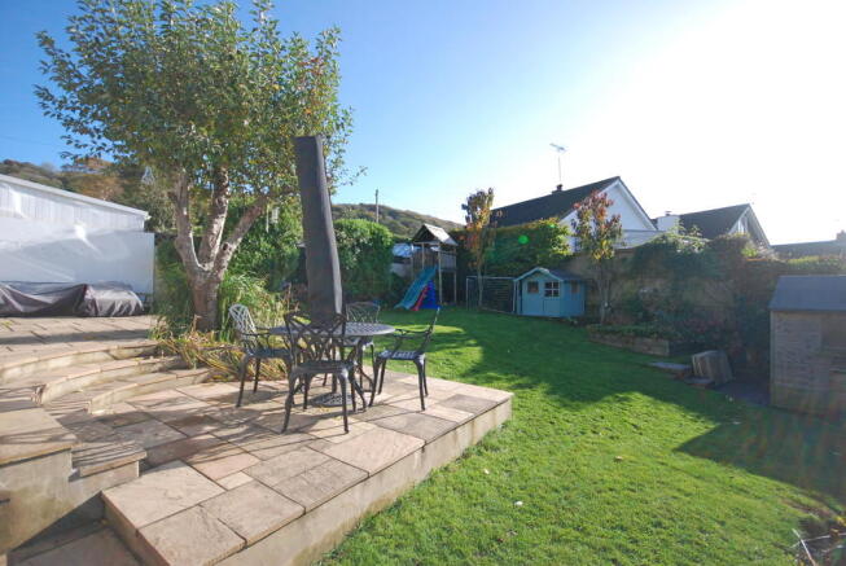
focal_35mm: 15
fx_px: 353
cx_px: 423
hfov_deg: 100.3
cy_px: 283
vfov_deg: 77.5
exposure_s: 1/320
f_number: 4
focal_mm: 10
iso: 100
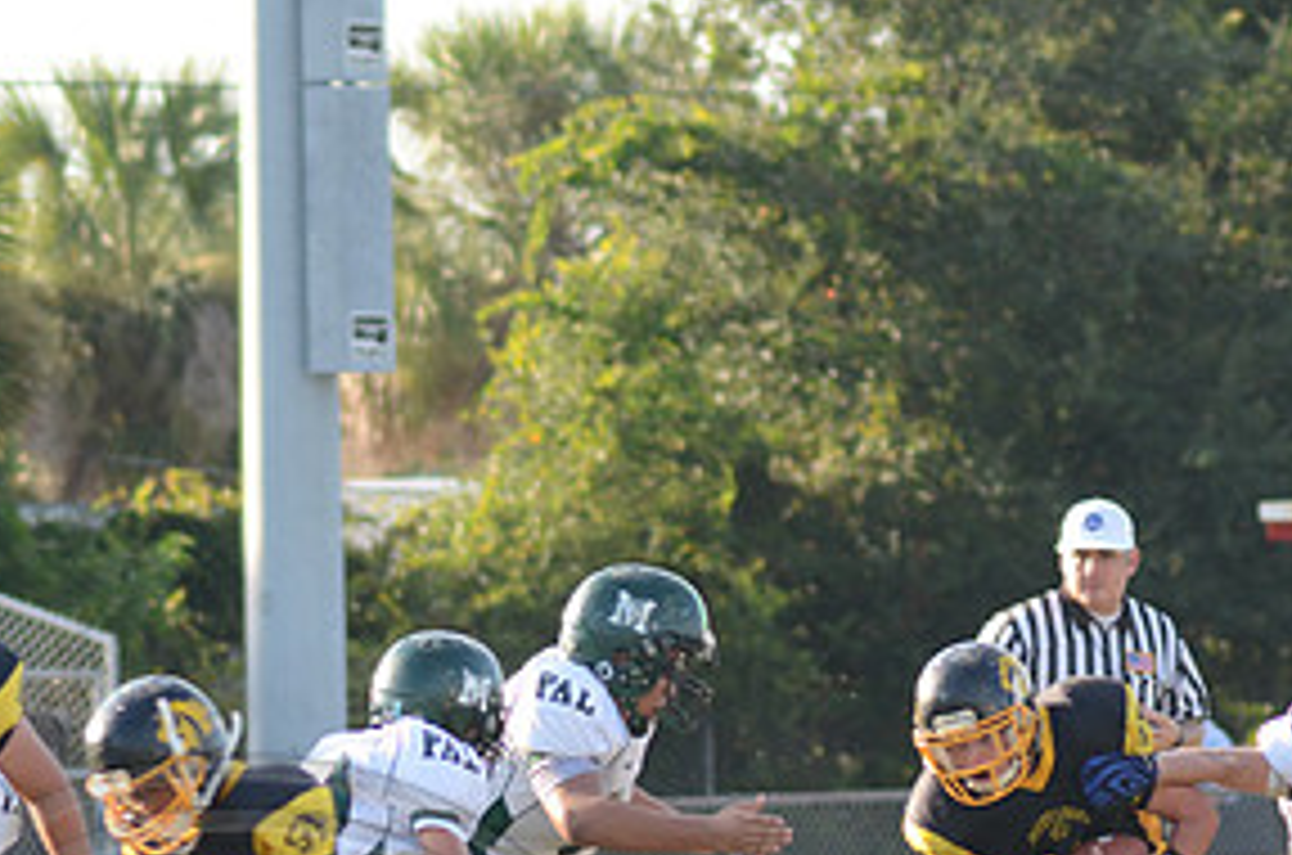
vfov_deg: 2.3
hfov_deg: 3.4
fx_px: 21700
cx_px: 1053
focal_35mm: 606
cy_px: 774
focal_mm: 200
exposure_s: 1/400
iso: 400
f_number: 5.6
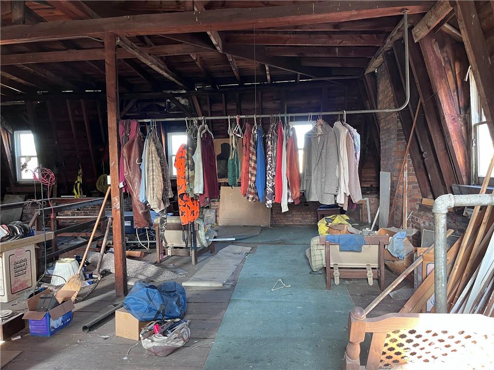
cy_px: 185
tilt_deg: -2.9
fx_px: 371
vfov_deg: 53.1
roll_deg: +1.3
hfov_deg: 67.3
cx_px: 247
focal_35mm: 26
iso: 200
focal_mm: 5.1
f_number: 1.6
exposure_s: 1/60
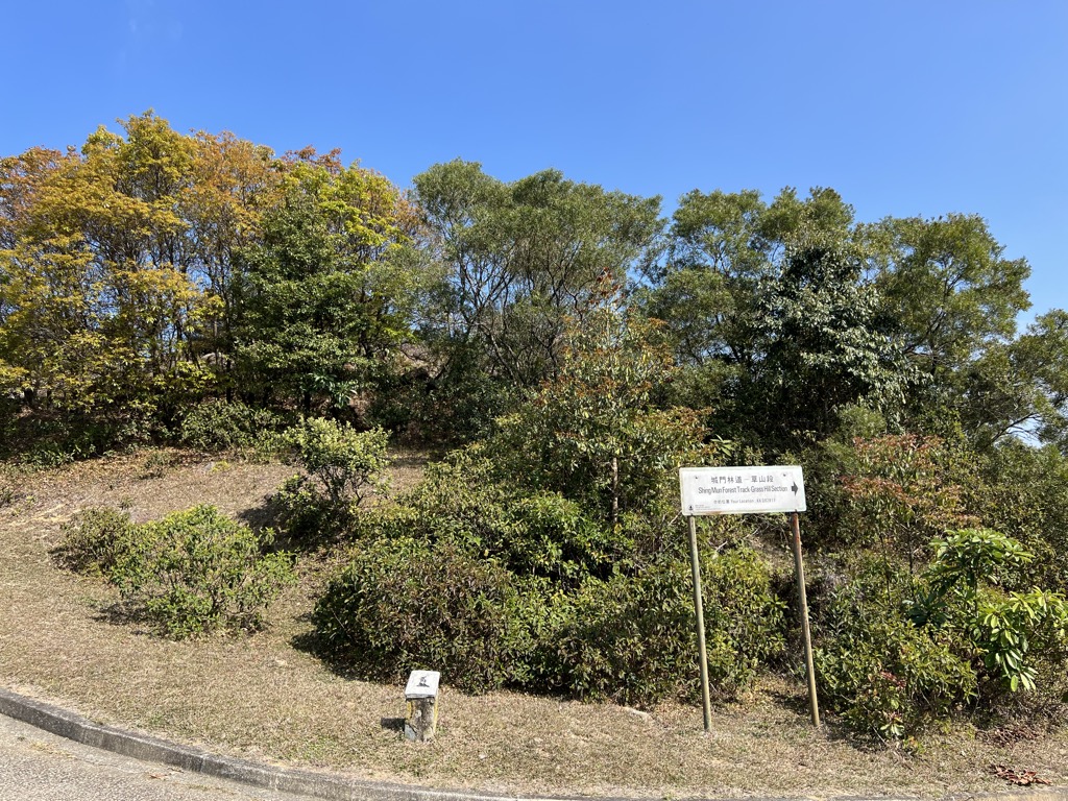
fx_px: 802
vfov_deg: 53.1
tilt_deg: +7.8
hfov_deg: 67.3
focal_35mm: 26
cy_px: 400
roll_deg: +3.2
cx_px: 534
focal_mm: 5.7
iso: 50
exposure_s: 1/2083
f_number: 1.5
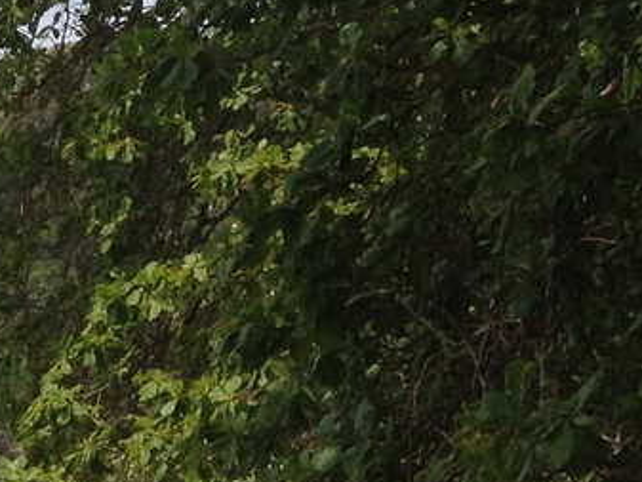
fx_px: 3080
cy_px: 541
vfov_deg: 8.9
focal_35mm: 166
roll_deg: +0.2
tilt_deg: -2.1
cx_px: -669
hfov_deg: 10.8
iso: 50
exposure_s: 1/2632
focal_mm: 4.28
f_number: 2.4
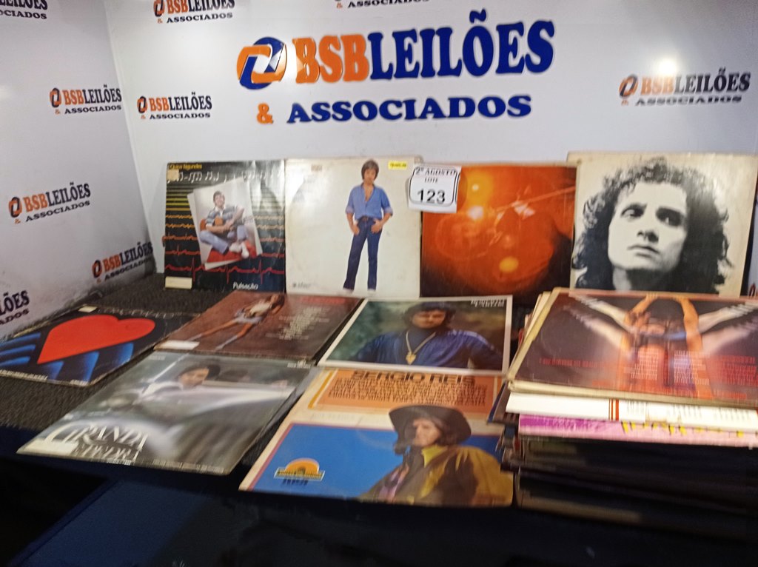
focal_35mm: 28
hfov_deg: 63.5
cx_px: 379
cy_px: 284
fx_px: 613
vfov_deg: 49.7
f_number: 1.79
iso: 100
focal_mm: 4.7
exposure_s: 1/153
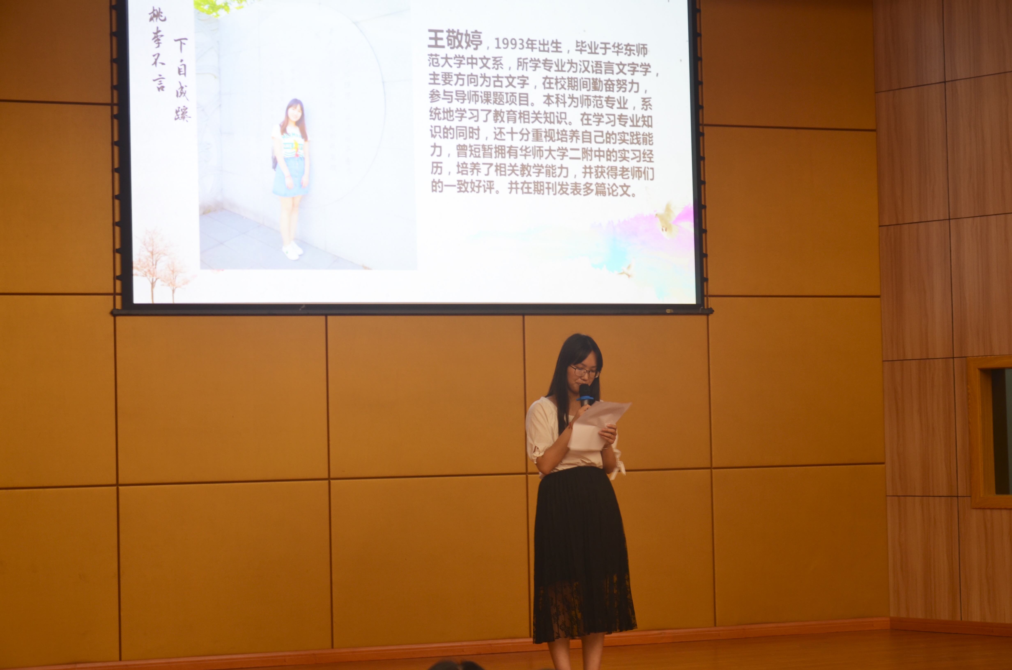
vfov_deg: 18.8
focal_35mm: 72
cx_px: 506
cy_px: 335
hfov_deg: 28.1
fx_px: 2020
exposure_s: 1/8
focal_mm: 48
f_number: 5.6
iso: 250
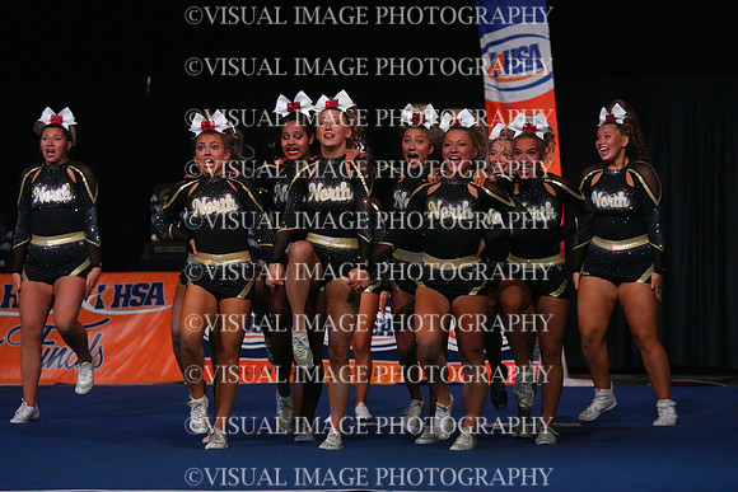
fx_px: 4306
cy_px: 246
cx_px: 369
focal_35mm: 210
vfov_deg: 6.5
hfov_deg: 9.8
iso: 16000
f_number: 5.6
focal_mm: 210
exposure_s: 1/1250
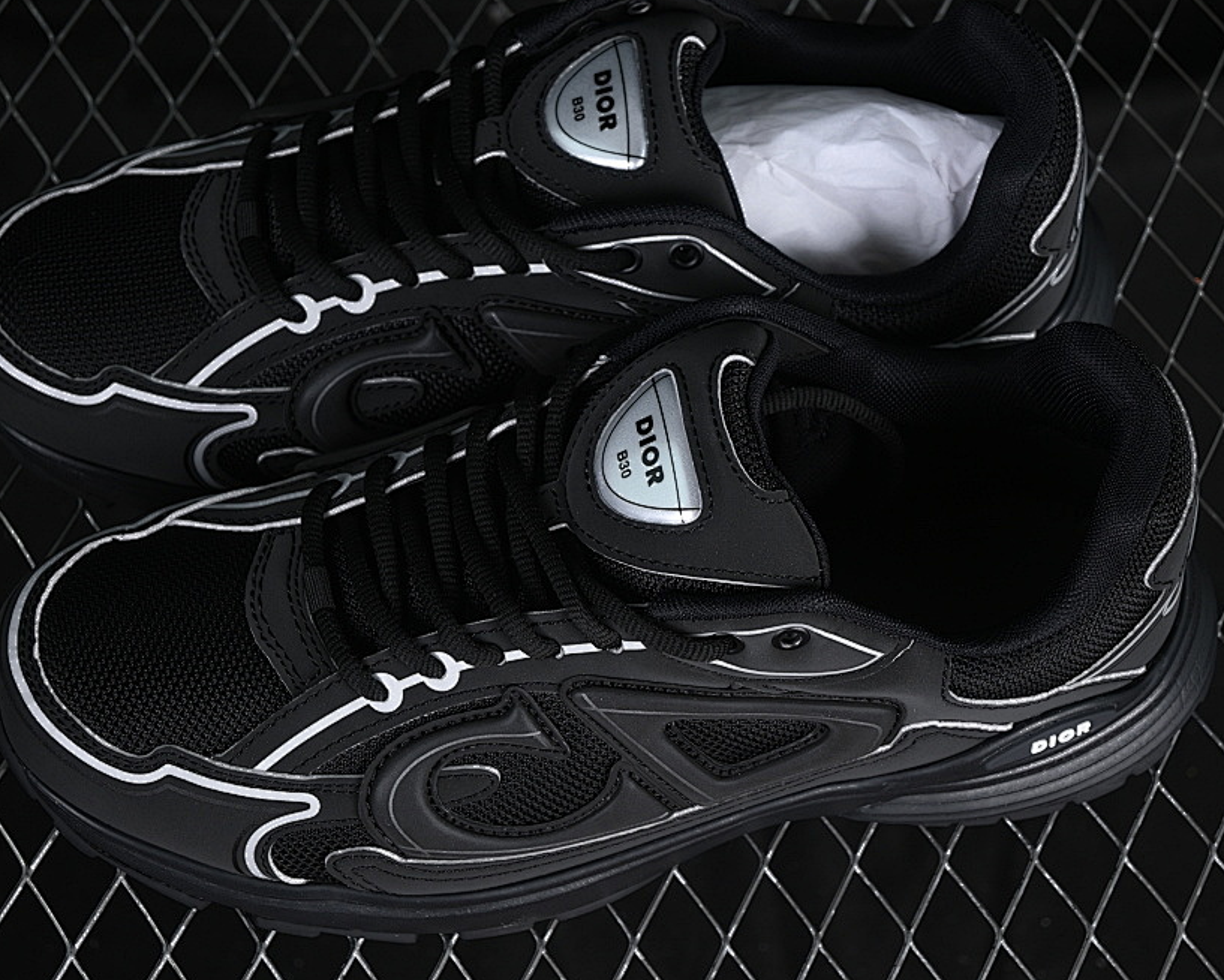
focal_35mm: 93
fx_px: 3370
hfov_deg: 20.6
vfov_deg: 16.5
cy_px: 469
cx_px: 587
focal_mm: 50
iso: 160
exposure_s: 1/60
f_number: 6.3
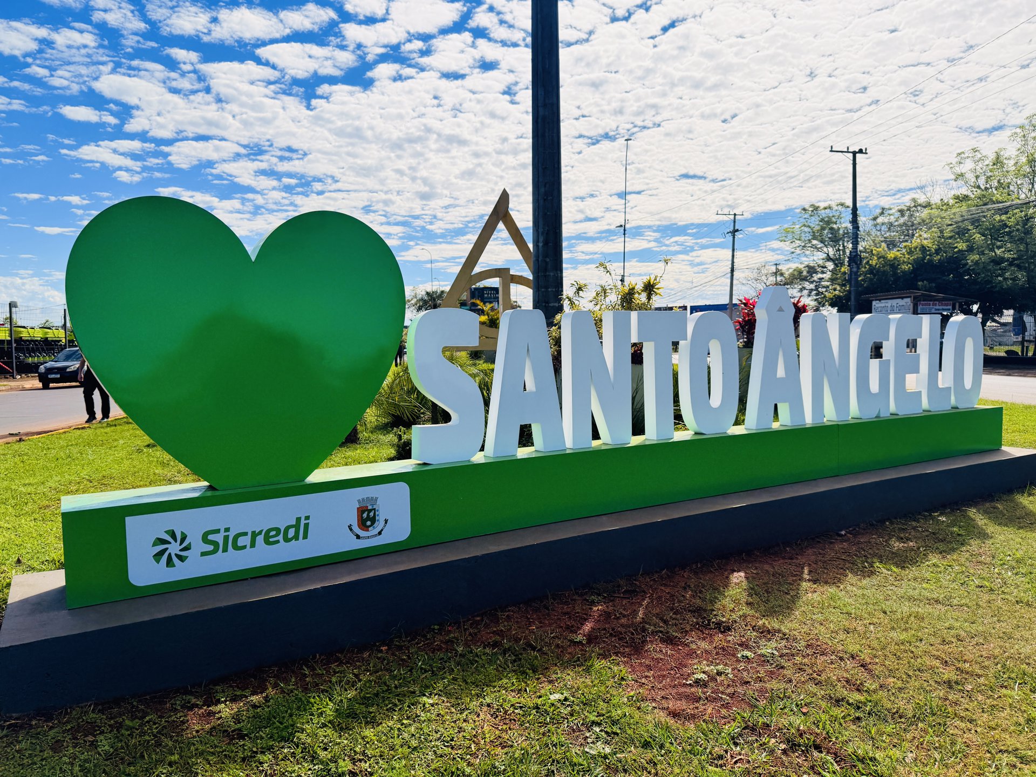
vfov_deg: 56.8
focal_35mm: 24
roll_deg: +0.7
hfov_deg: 71.6
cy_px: 388
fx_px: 718
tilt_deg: -3.3
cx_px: 518
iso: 125
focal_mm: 6.76
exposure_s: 1/11905
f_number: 1.78
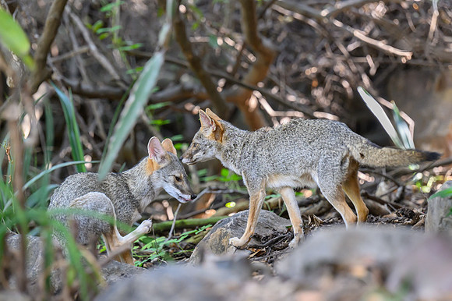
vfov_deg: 6.2
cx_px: 202
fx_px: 2760
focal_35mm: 220
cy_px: 151
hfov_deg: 9.4
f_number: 3.5
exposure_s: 1/320
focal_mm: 165
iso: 2800
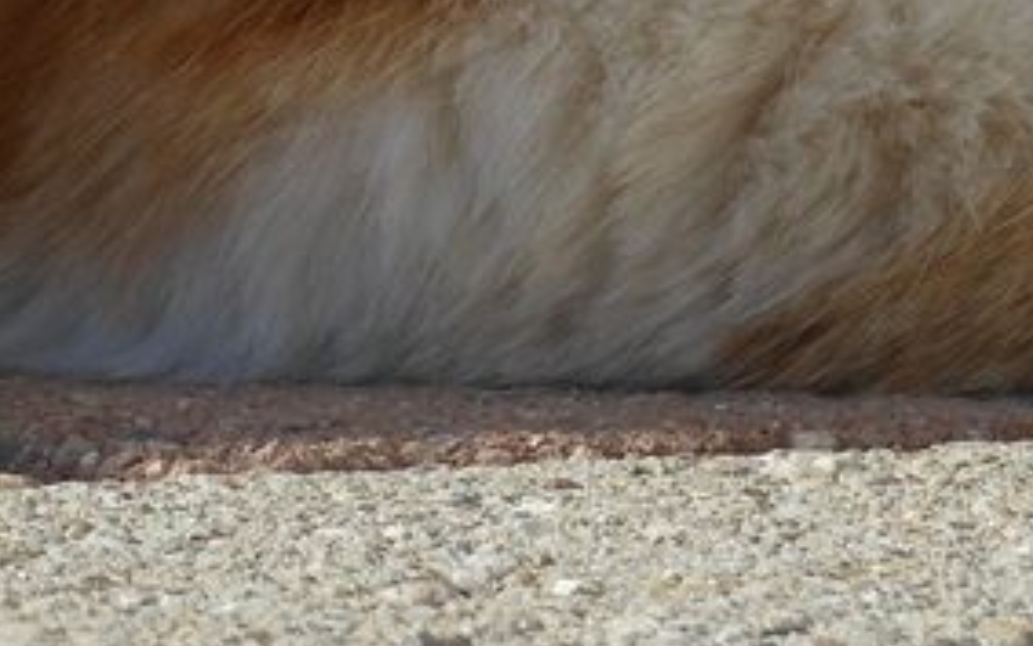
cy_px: -847
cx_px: 1007
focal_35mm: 202
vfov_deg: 6.2
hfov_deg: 10.3
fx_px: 5688
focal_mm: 8.1
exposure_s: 1/640
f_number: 4.6
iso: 80
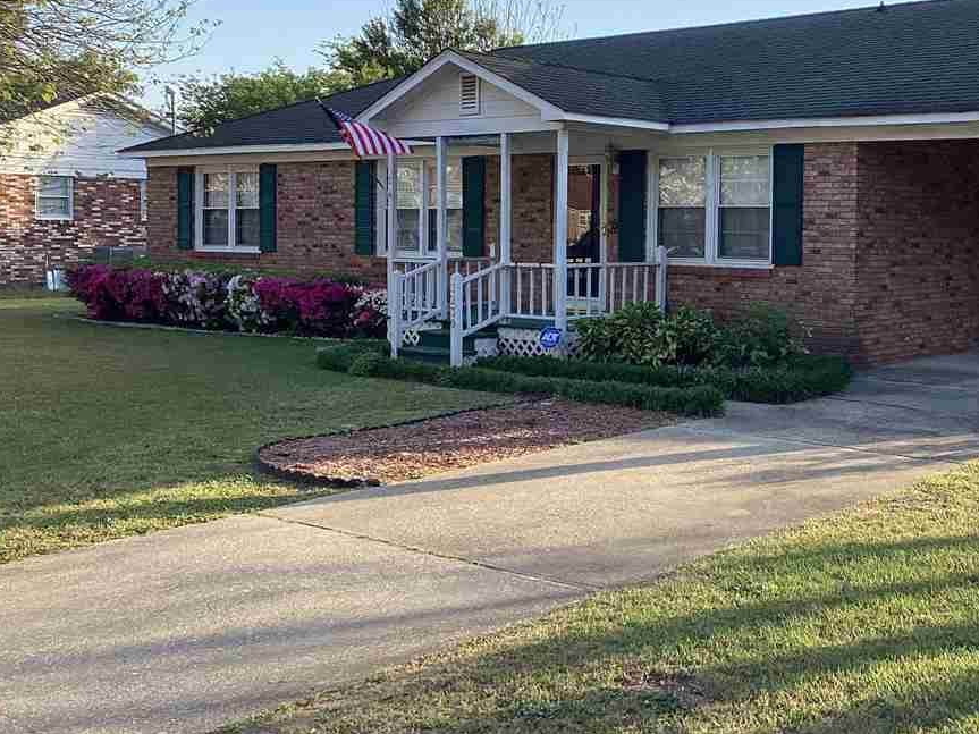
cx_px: 714
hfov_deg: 40.3
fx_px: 1301
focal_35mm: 46
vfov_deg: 31.3
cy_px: 264
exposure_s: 1/448
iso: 25
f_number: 2.4
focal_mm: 3.3
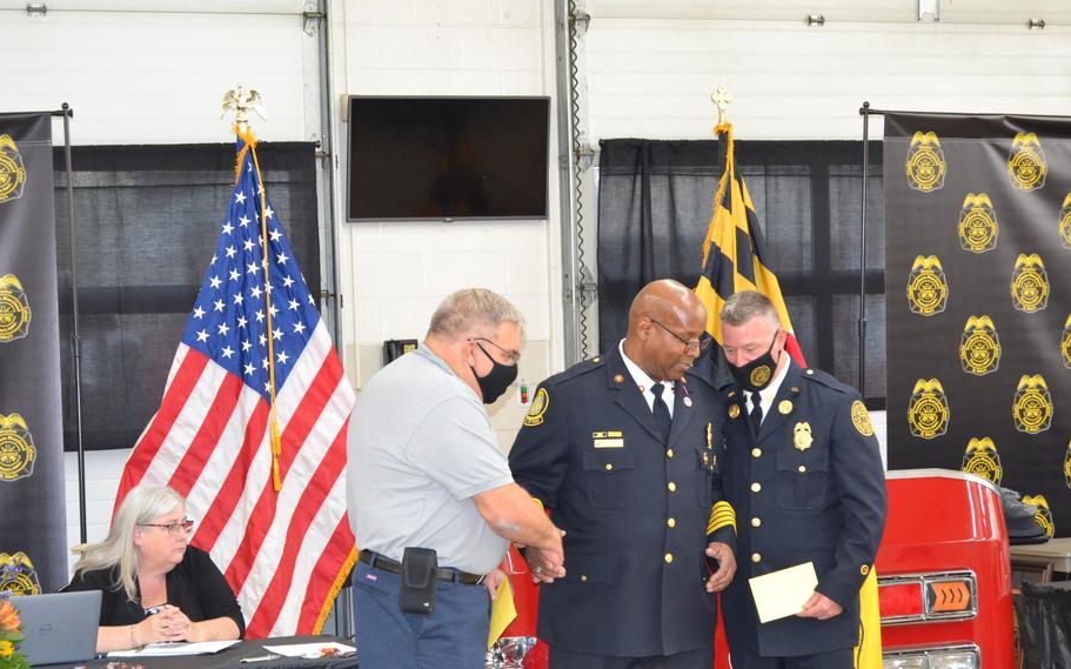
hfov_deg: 22.0
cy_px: 393
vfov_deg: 13.8
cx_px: 530
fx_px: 2760
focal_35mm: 95
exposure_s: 1/60
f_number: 5.6
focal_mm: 55
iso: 2200
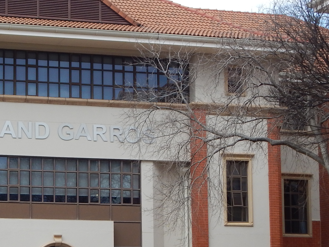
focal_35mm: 116
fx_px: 1102
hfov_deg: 16.7
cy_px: 207
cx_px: 22
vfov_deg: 12.7
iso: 125
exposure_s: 1/400
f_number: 3.7
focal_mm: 8.6
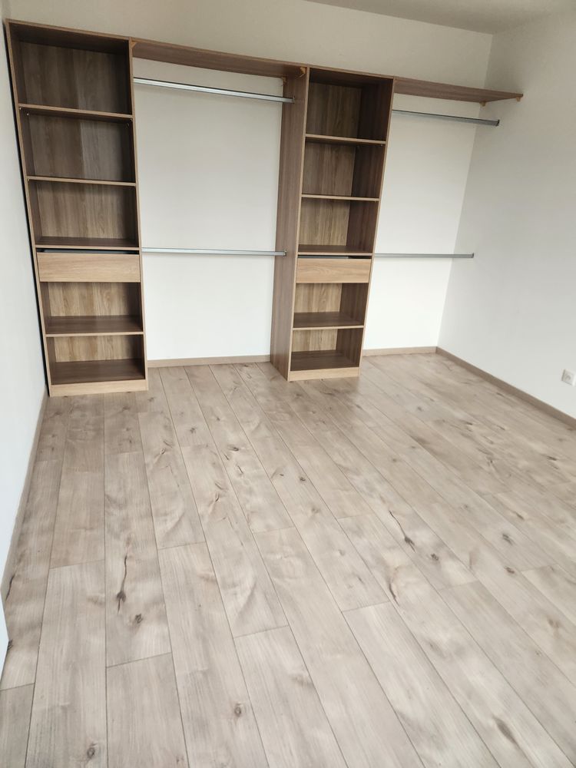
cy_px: 384
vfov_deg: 73.9
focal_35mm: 23
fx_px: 510
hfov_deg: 58.9
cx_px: 288
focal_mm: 5.4
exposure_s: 1/120
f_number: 1.8
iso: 200
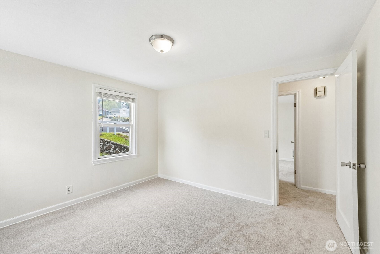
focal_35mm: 15
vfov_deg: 77.3
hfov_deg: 100.4
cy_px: 127
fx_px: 158
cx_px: 190
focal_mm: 10
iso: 250
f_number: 9
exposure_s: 1/40
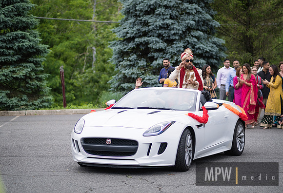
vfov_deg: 13.9
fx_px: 791
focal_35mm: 100
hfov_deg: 20.3
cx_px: 149
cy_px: 82
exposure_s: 1/8000
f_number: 1.2
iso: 160
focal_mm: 56
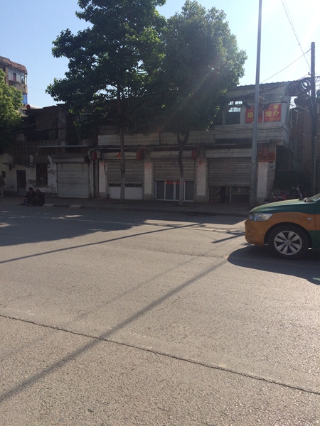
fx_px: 357
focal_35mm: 29
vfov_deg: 61.7
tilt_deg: -6.7
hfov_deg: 48.2
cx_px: 160
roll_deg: +0.0
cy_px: 213
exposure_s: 1/2283
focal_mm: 4.15
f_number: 2.2
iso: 32
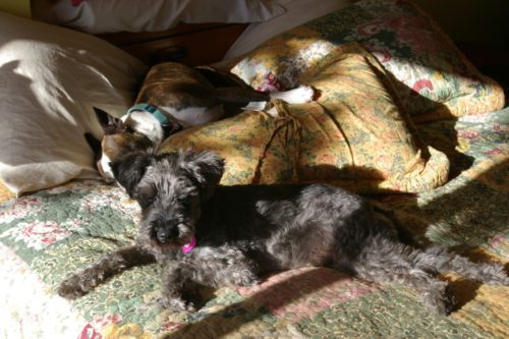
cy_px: 170
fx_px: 806
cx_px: 254
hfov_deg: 35.1
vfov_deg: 23.8
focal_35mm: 57
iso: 200
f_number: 8
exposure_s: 1/125
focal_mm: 38
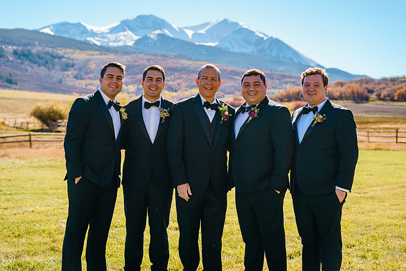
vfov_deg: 27.0
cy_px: 136
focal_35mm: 50
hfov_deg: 39.6
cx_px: 203
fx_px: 564
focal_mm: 50
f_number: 2.8
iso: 200
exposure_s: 1/3200
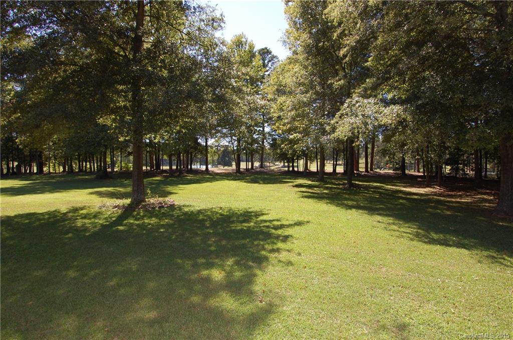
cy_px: 170
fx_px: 256
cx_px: 256
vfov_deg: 67.2
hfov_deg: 90.1
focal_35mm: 18
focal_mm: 12
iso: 320
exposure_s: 1/250
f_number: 8
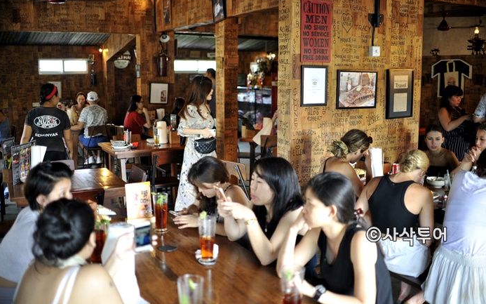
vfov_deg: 35.3
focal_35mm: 36
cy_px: 159
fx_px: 477
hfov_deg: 54.0
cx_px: 243
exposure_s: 1/50
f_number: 1.8
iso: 400
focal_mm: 35
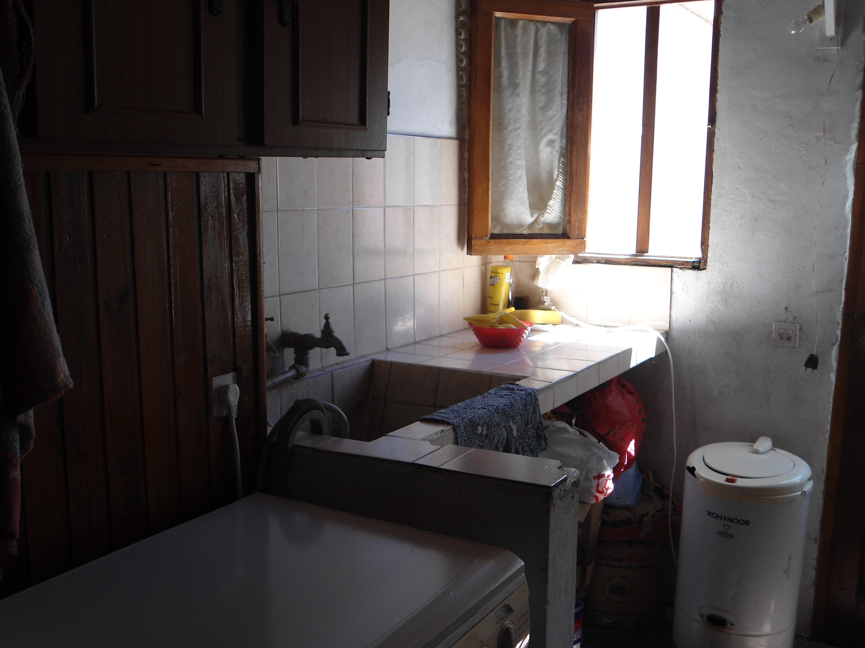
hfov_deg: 50.1
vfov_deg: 38.7
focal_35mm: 37
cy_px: 324
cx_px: 432
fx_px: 925
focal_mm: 6.7
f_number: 3.2
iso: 80
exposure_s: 1/60
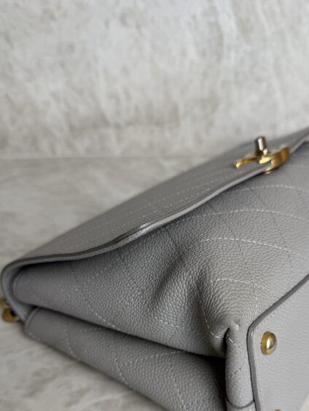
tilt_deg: -36.5
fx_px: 405
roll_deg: -5.1
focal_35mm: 34
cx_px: 184
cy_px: 282
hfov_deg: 41.6
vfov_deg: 52.6
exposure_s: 1/120
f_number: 1.78
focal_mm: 6.76
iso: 64
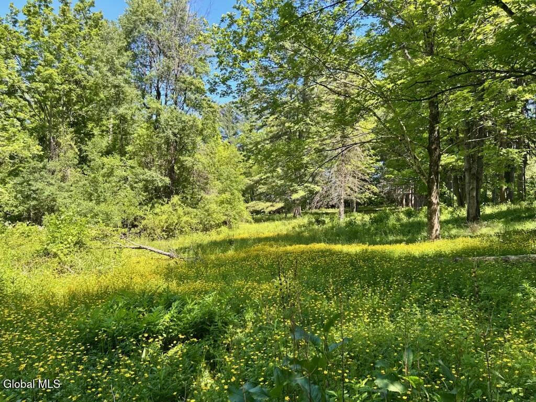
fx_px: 403
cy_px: 201
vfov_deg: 53.1
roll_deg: -1.8
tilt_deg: +2.2
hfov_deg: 67.3
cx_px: 268
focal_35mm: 26
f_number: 1.5
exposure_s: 1/718
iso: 50
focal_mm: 5.7
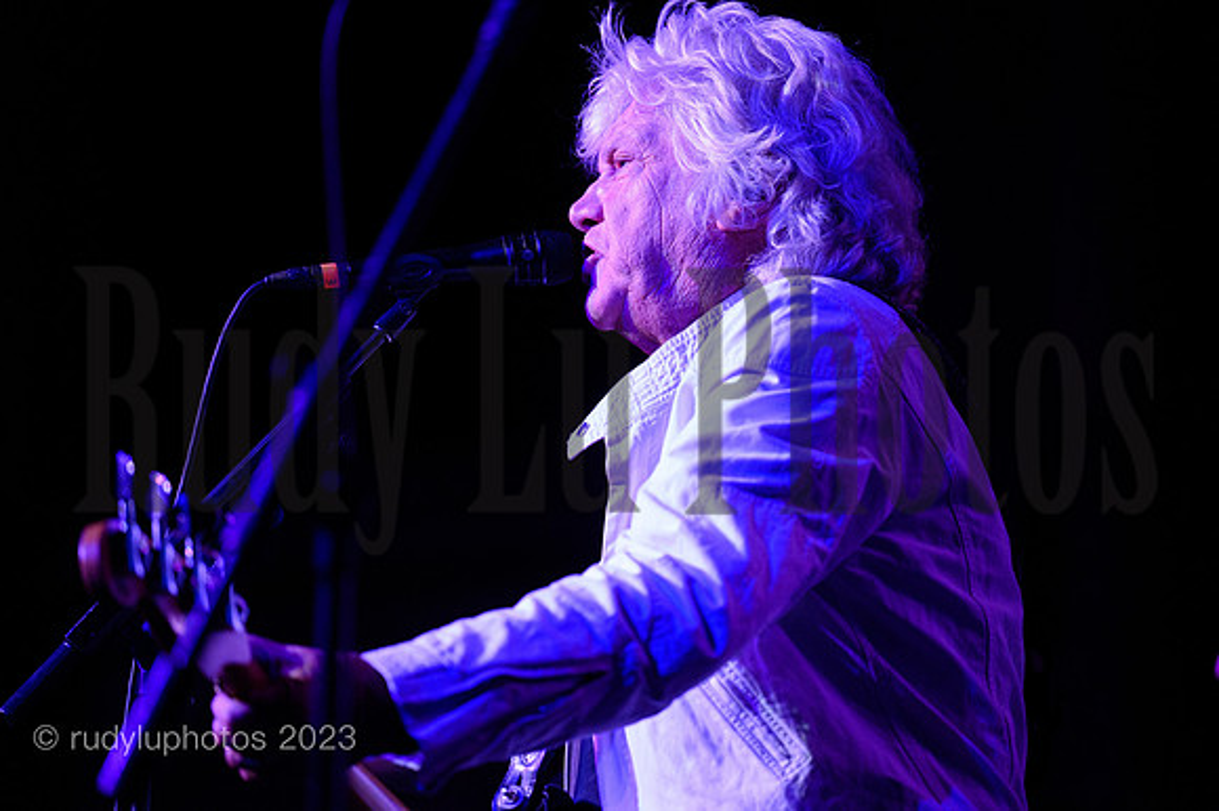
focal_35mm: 159
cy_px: 406
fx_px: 5395
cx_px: 627
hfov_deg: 12.9
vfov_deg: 8.6
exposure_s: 1/1250
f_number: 2.8
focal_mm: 155
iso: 7200
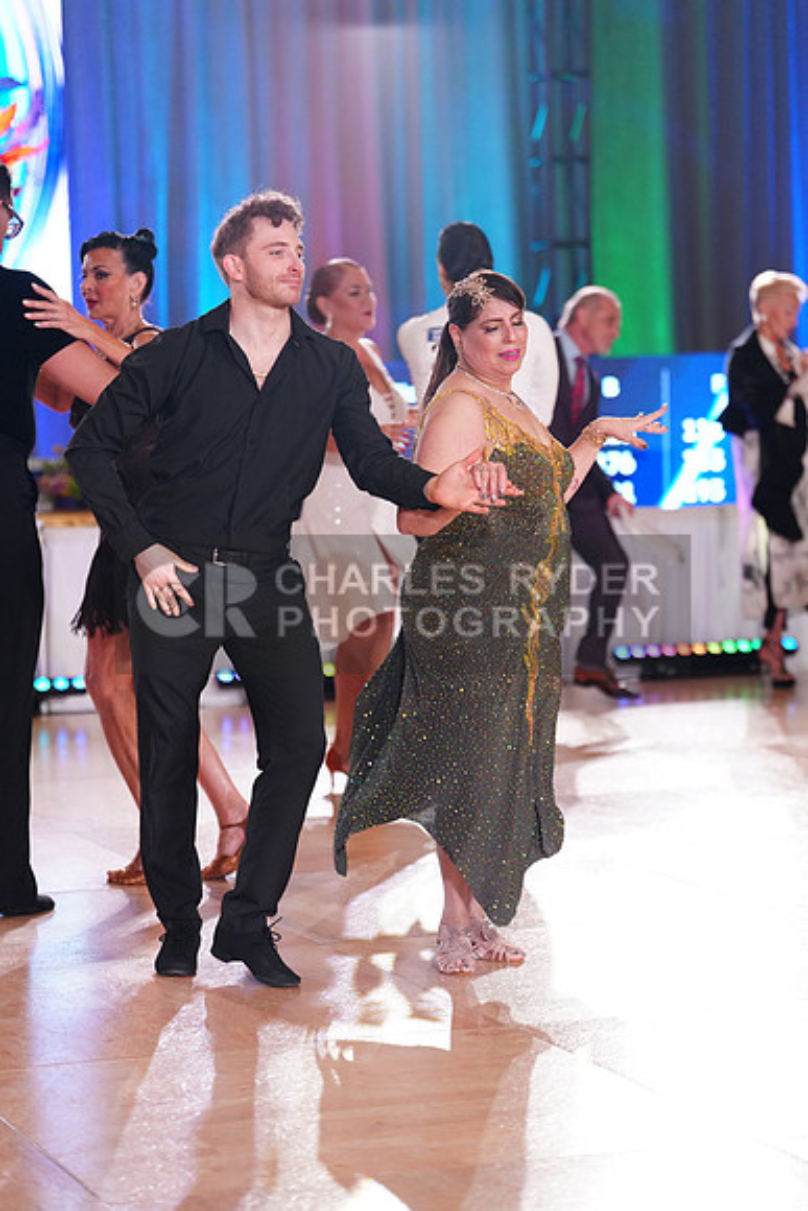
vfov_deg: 19.6
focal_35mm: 104
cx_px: 404
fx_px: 3499
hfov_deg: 13.2
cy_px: 606
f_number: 2.8
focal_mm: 104
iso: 2000
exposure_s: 1/640
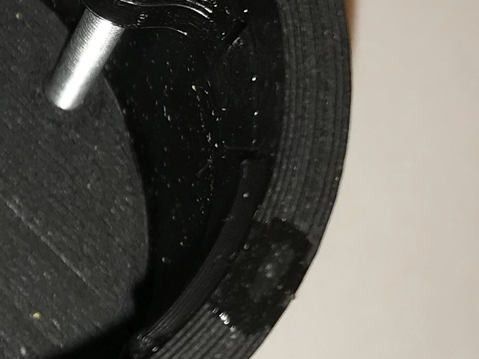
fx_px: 1729
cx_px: -254
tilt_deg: -67.9
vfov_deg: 11.6
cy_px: -73
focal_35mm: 125
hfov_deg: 14.6
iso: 20
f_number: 1.8
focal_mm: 3.99
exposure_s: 1/305
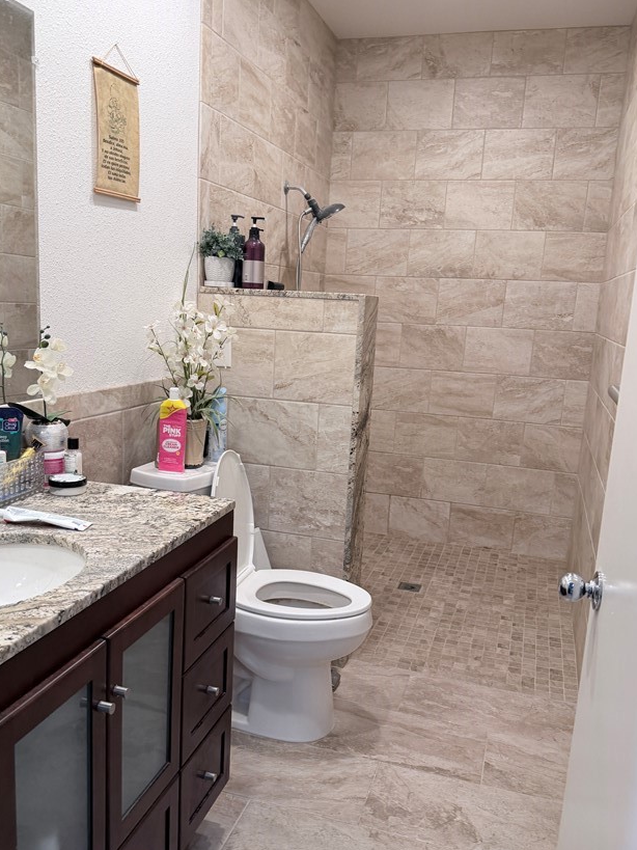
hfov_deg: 46.8
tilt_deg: -11.0
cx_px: 309
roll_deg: -2.5
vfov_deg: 59.9
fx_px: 736
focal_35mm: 30
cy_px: 446
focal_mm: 6.76
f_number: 1.78
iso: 200
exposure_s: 1/120
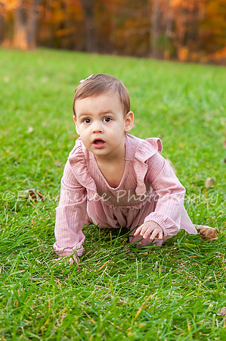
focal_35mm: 109
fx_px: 1030
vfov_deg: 18.7
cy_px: 170
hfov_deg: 12.5
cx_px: 99
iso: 640
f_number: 4.5
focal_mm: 70
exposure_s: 1/200
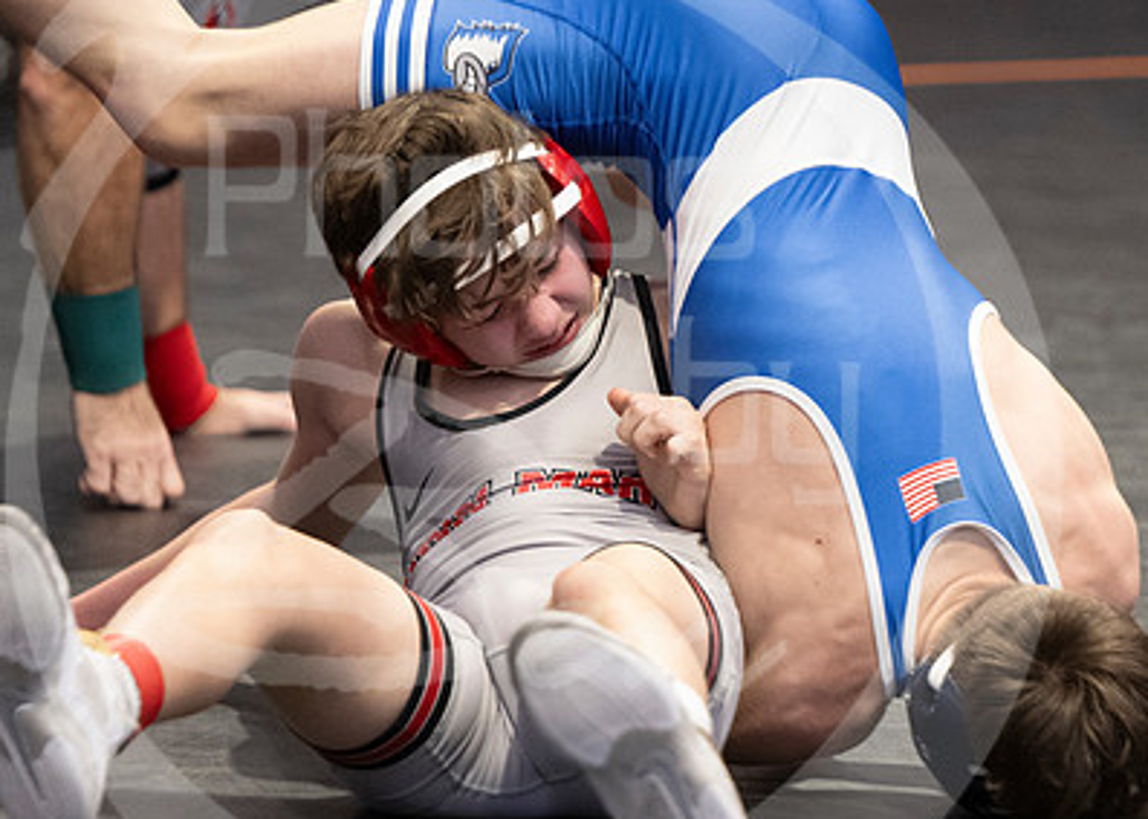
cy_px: 787
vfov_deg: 3.8
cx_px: 573
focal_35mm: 381
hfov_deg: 5.3
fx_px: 12414
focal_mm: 160
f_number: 2.8
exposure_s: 1/1000
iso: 3200
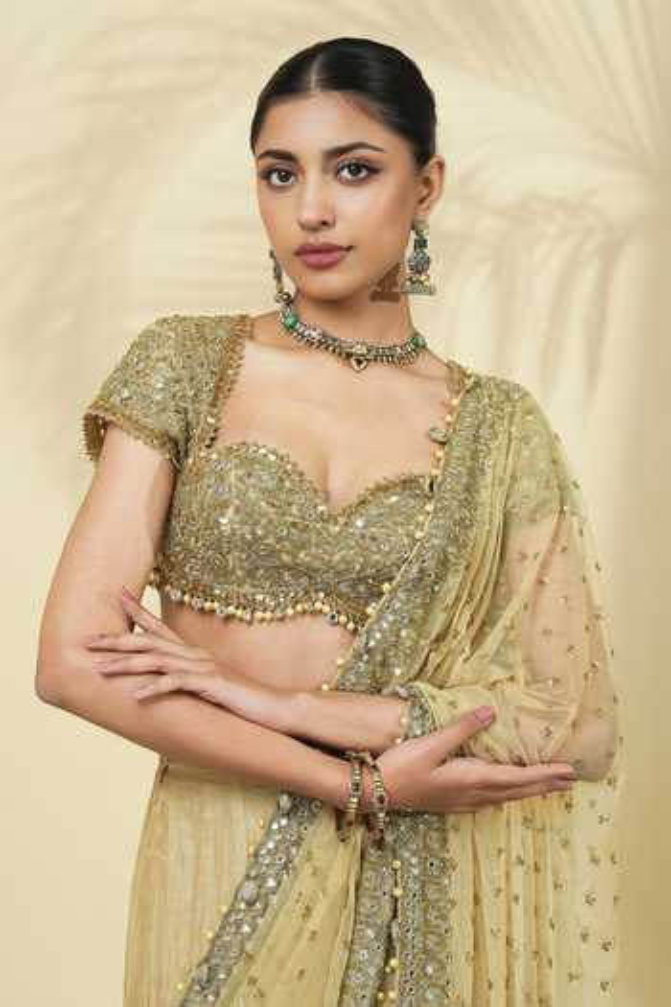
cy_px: 504
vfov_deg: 30.5
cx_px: 336
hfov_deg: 20.6
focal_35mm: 66
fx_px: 1845
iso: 500
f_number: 8
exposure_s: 1/160
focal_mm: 66
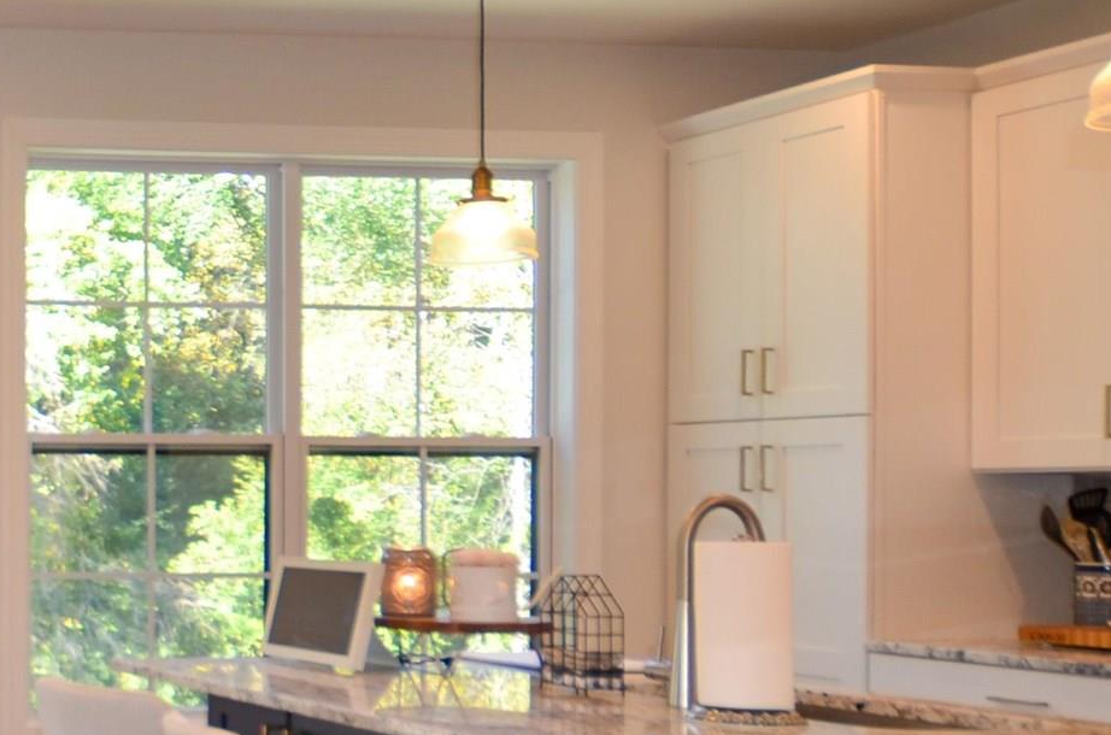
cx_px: -224
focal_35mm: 50
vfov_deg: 25.5
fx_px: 1539
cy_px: 741
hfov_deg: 32.7
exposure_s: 1/60
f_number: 3.5
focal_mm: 10
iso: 100
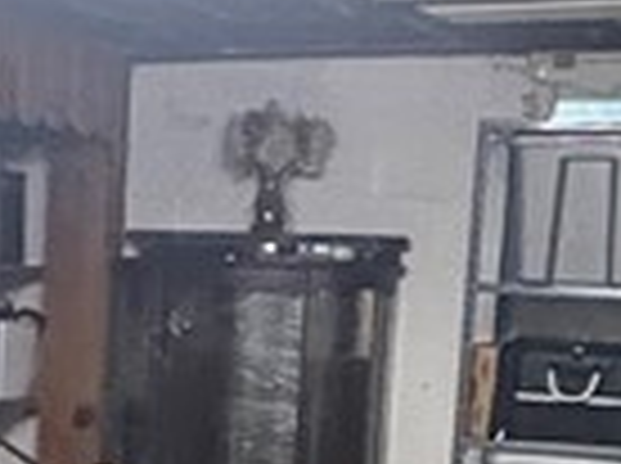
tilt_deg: -10.9
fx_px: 1862
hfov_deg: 18.5
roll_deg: -1.1
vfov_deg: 13.5
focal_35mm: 104
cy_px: 667
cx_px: 18
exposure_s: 1/30
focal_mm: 2.22
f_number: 2.2
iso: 1000
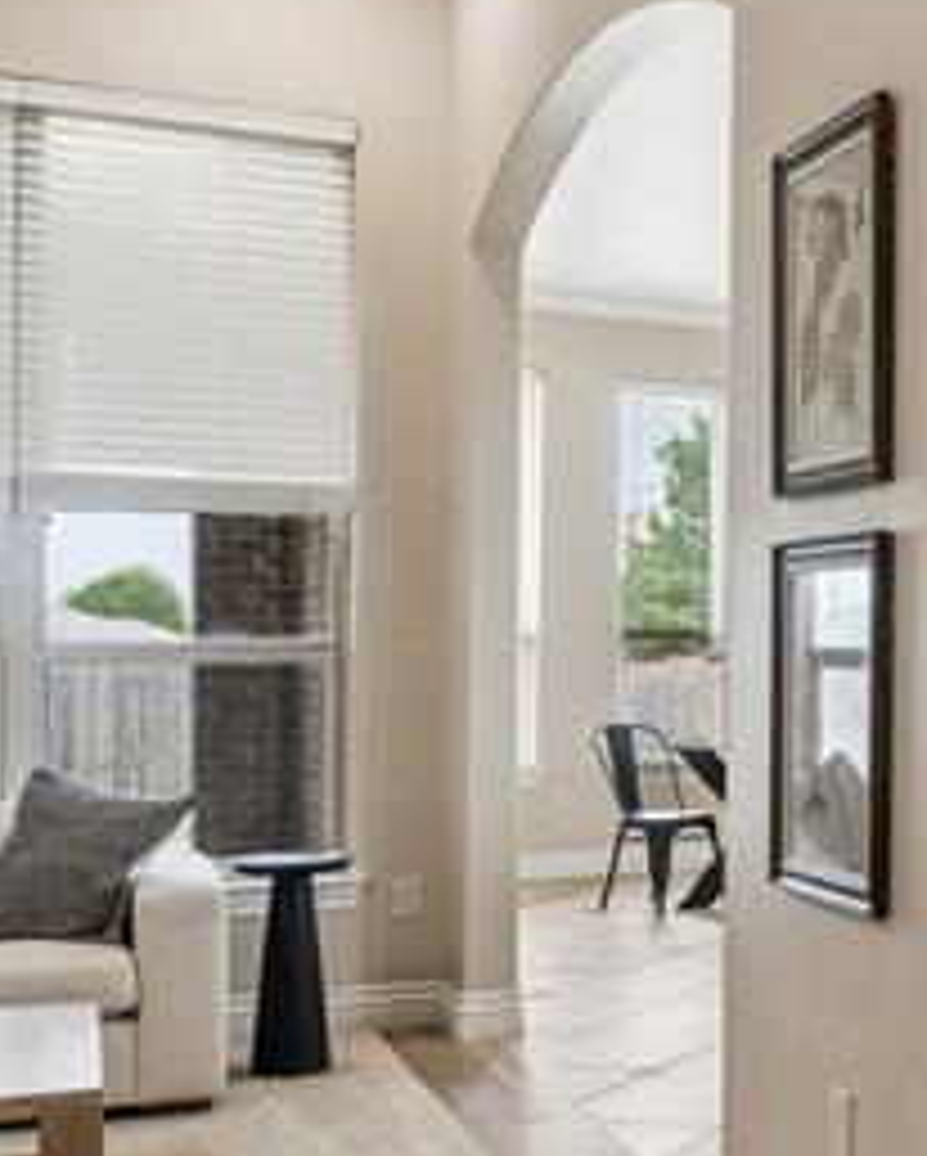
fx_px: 1918
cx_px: 1217
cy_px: 679
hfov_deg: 23.8
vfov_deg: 33.5
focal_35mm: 56
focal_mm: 10
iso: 200
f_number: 6.3
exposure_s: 1/25
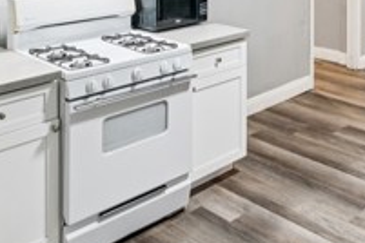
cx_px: 214
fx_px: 524
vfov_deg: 23.2
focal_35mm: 52
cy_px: -73
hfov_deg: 38.3
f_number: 13
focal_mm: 16.2
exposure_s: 1.3
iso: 100
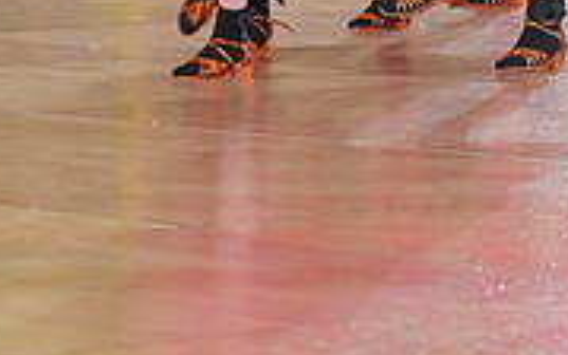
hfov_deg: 7.6
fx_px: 4196
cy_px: -189
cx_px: 768
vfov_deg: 4.8
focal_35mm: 271
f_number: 5.6
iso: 5000
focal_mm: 82
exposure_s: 1/400
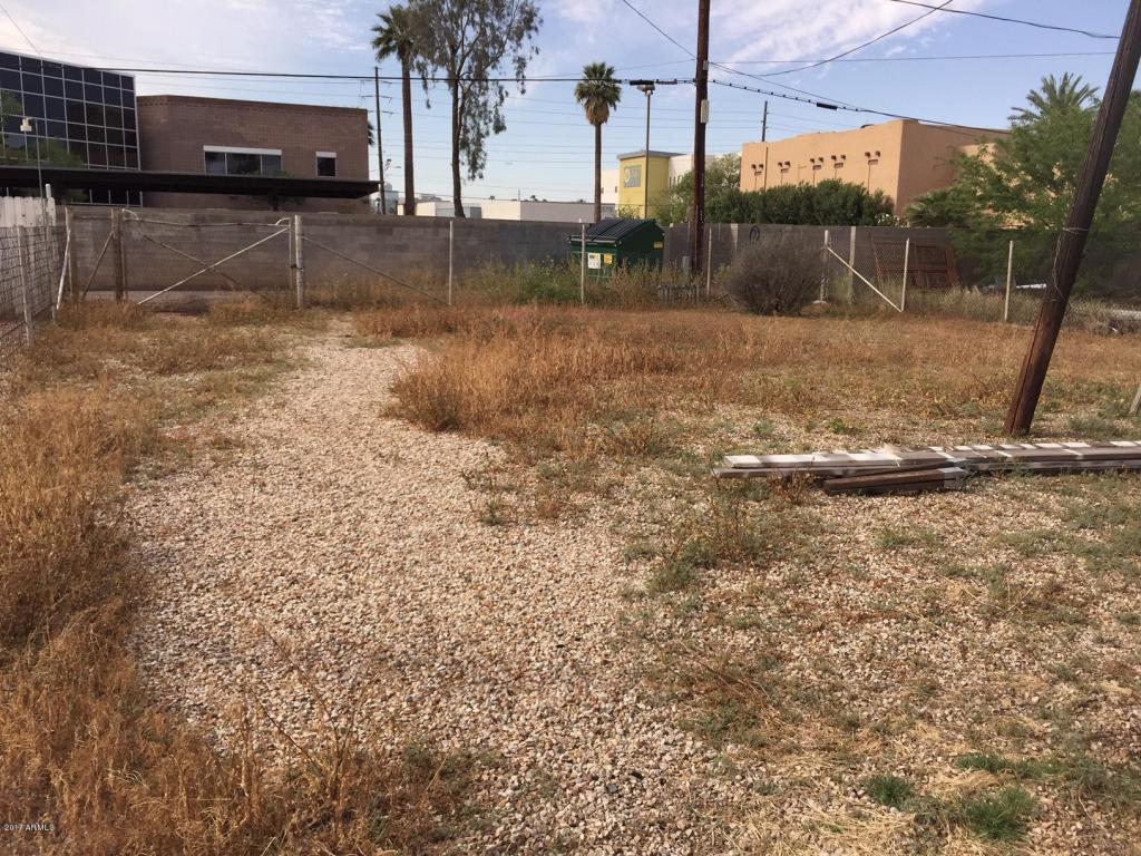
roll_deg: -1.1
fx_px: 956
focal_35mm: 29
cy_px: 428
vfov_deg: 48.2
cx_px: 570
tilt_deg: -11.2
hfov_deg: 61.7
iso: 32
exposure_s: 1/2083
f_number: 2.2
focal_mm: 4.15
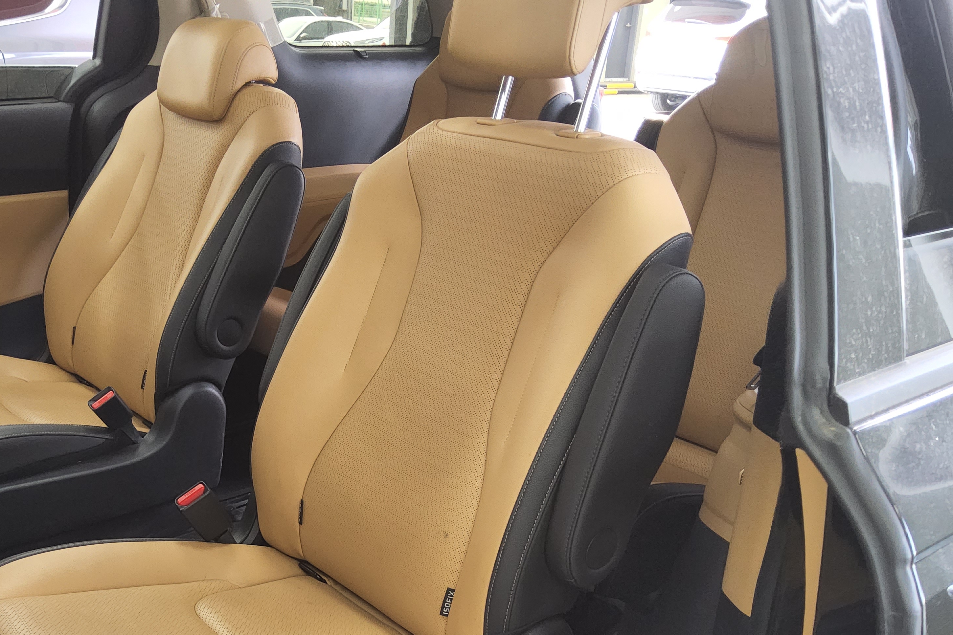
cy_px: 493
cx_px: 360
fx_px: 979
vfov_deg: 35.0
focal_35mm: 37
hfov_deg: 51.4
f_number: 2
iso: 250
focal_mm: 3.08
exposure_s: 1/120
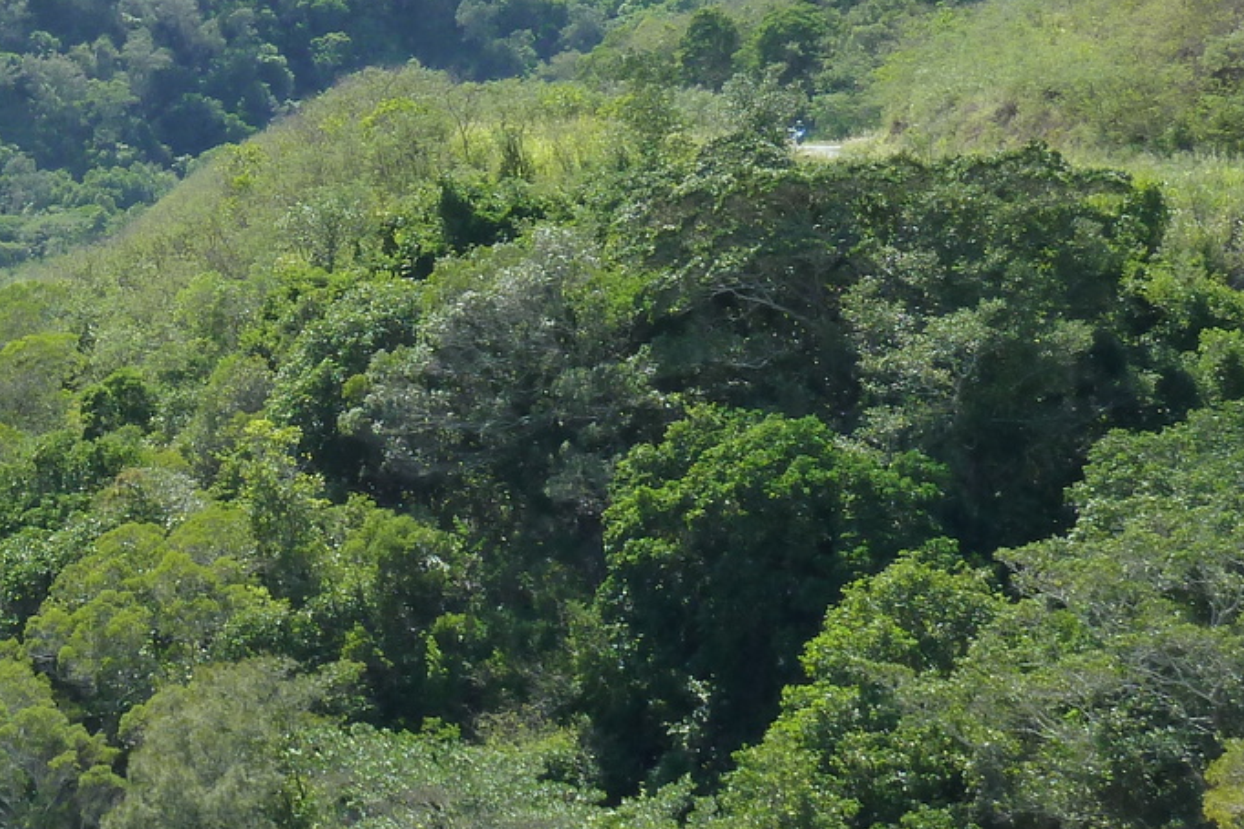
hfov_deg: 11.5
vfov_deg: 7.8
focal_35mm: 176
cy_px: 225
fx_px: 6081
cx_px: -186
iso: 125
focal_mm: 11.9
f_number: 4.1
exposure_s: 1/250
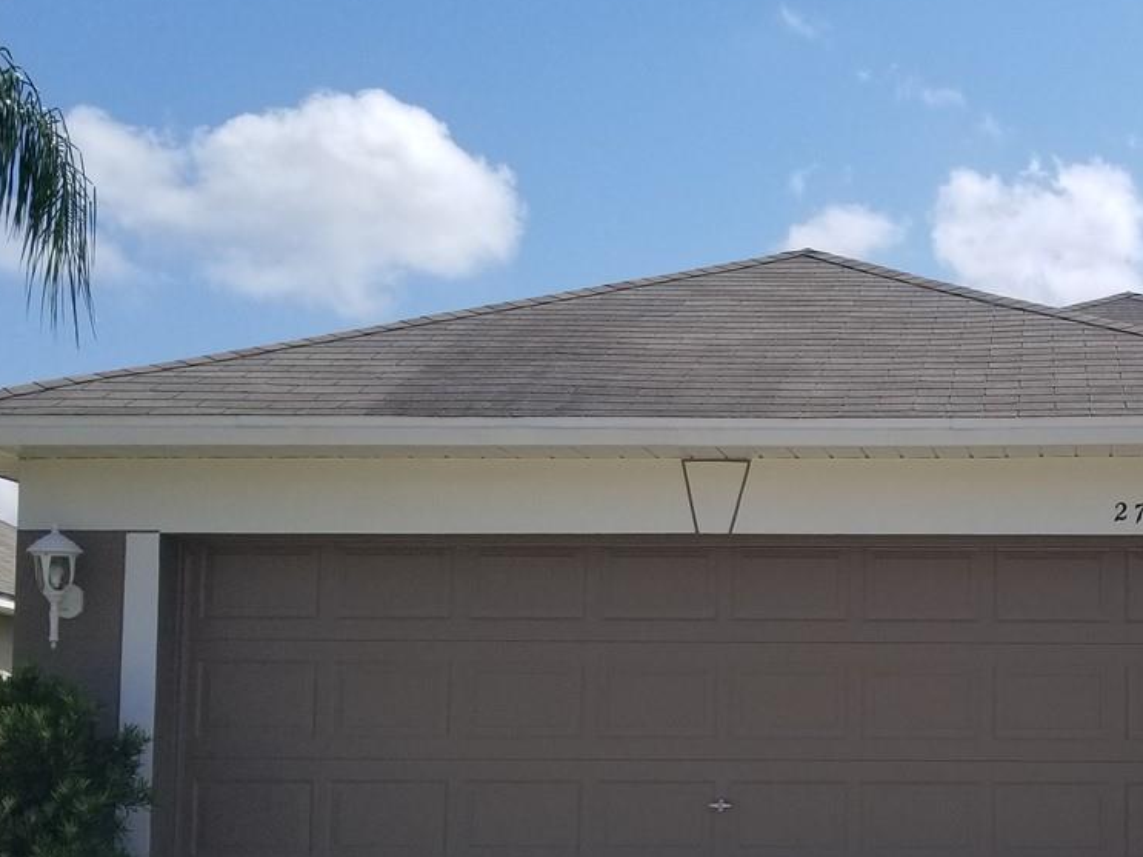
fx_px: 1849
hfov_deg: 32.5
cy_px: 679
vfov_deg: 25.7
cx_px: 1048
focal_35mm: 56
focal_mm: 4.25
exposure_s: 1/3576
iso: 50
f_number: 1.7
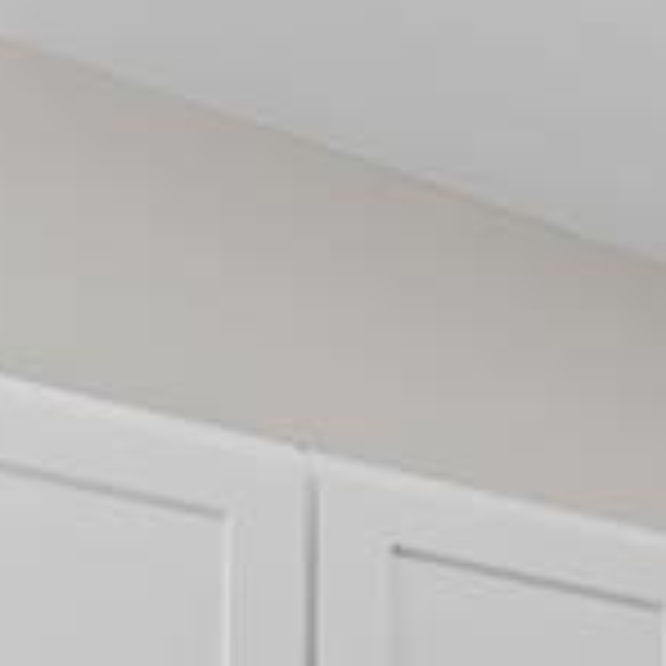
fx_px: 2046
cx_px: 1768
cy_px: 1305
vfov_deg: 15.2
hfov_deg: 12.5
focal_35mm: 94
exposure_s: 1/1.67
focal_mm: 16
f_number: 8
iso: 320
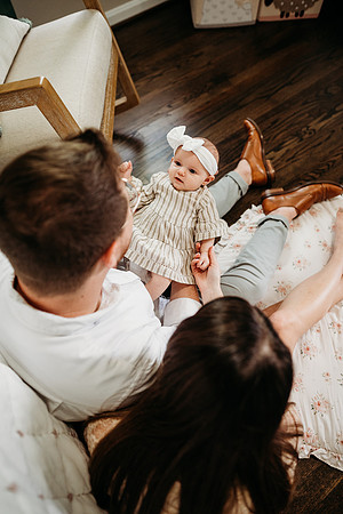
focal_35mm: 24
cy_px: 257
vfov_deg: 73.7
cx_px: 172
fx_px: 343
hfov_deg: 53.1
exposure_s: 1/200
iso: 1600
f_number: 2.5
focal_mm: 24
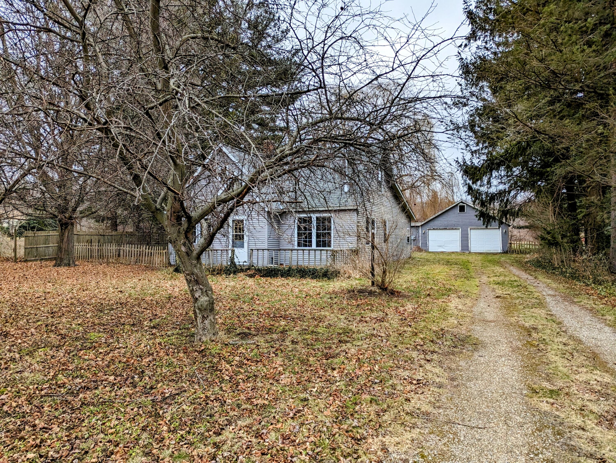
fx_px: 428
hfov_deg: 71.5
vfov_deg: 56.9
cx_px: 308
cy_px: 232
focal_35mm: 24
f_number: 1.85
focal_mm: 6.81
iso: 46
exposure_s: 1/421
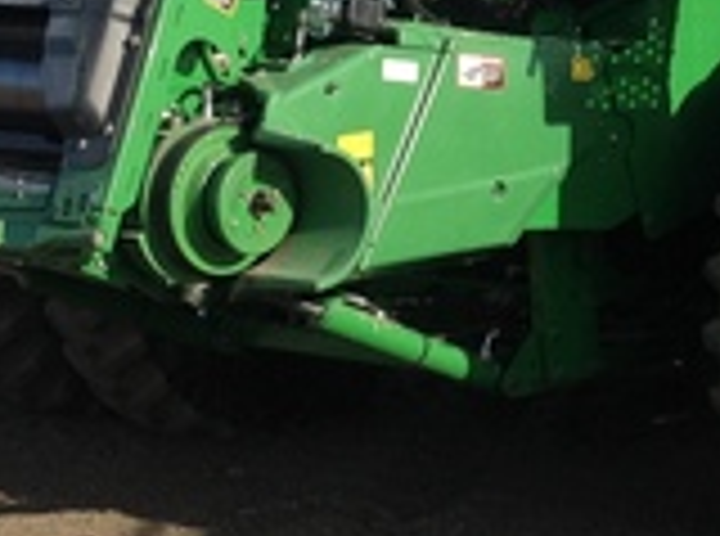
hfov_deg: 16.3
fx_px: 2468
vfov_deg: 12.3
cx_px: 706
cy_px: 32
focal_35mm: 119
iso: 50
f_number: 2.4
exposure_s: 1/1259
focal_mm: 4.28
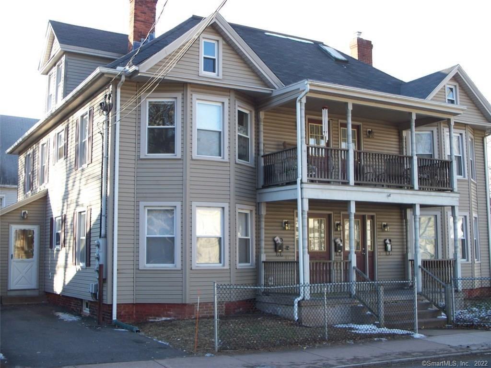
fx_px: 667
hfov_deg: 40.4
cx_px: 246
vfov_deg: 30.9
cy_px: 184
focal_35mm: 47
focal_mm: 9.86
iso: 64
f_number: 2.9
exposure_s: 1/125
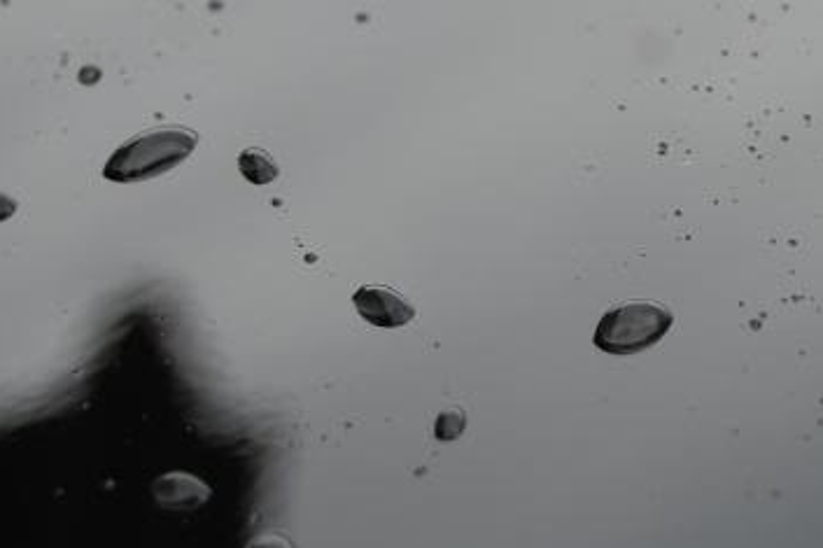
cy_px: -8
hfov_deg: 8.5
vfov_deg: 5.7
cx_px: 1037
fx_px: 5471
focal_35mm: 239
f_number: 7.1
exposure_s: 1/160
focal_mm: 55
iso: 200
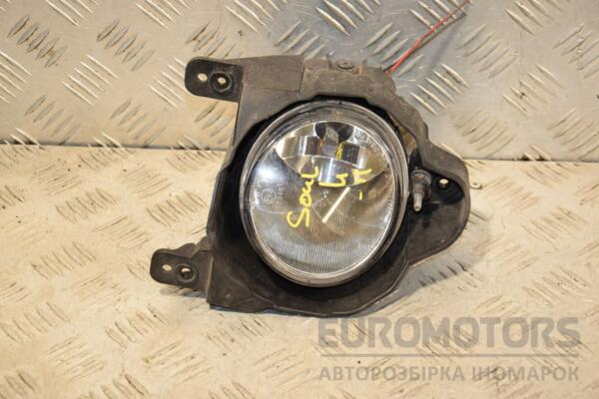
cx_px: 300
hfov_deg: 23.4
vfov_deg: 15.7
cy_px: 200
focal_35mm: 87
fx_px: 1447
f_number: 7.1
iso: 800
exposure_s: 1/200
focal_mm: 58
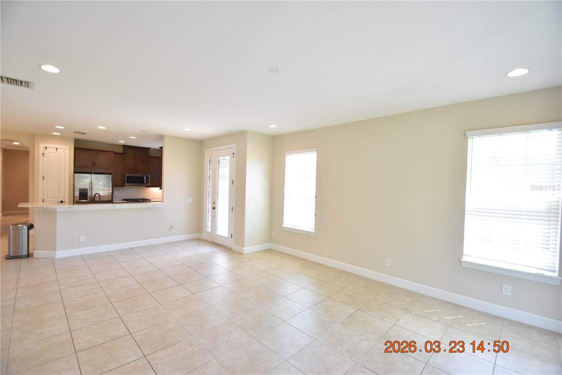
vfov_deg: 77.3
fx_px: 234
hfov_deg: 100.4
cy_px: 188
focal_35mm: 15
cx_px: 281
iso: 800
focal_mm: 10
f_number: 3.5
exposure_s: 1/180
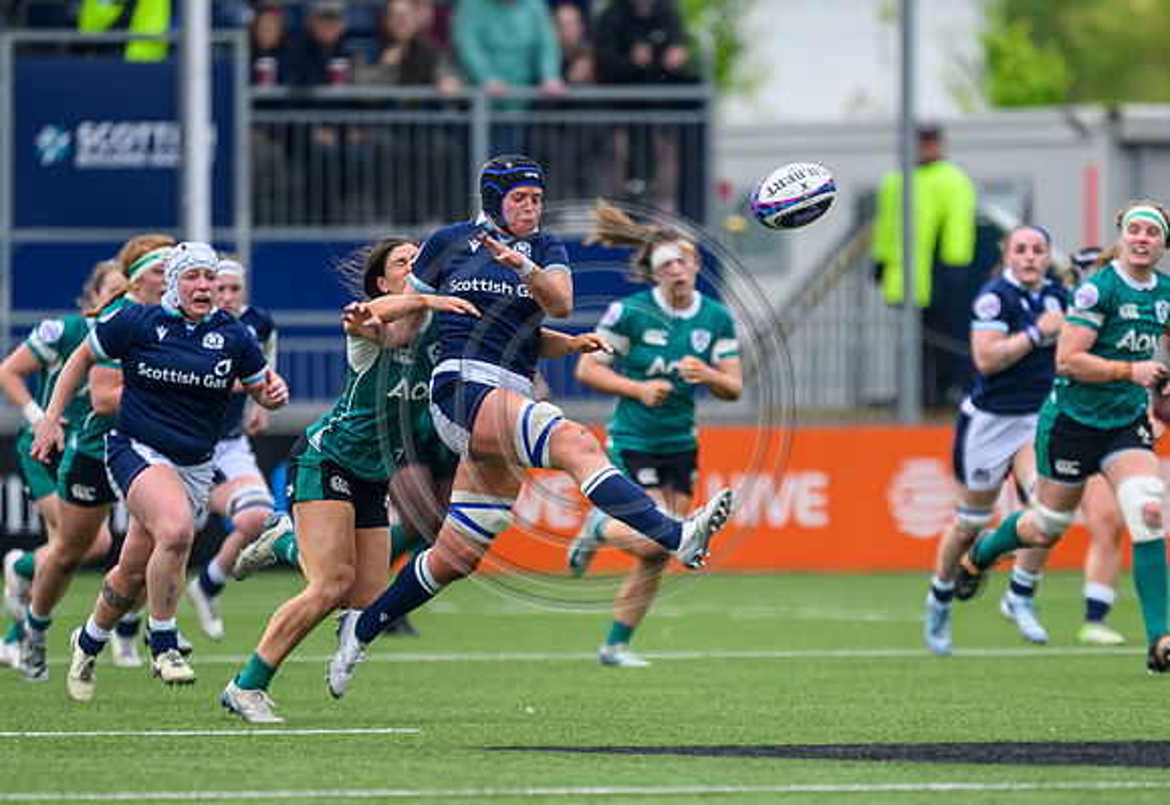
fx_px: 26205
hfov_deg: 2.6
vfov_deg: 1.8
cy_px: 550
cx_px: 603
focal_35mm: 798
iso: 1250
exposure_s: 1/4000
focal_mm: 560
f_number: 4
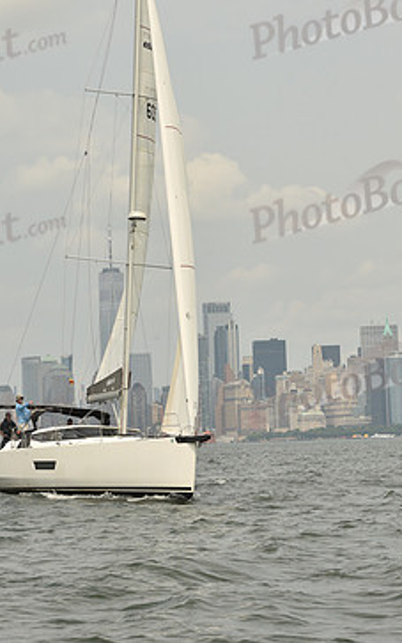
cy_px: 131
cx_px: 158
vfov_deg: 16.3
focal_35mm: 127
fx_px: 2225
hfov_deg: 10.3
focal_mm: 78
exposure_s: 1/640
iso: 250
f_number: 11
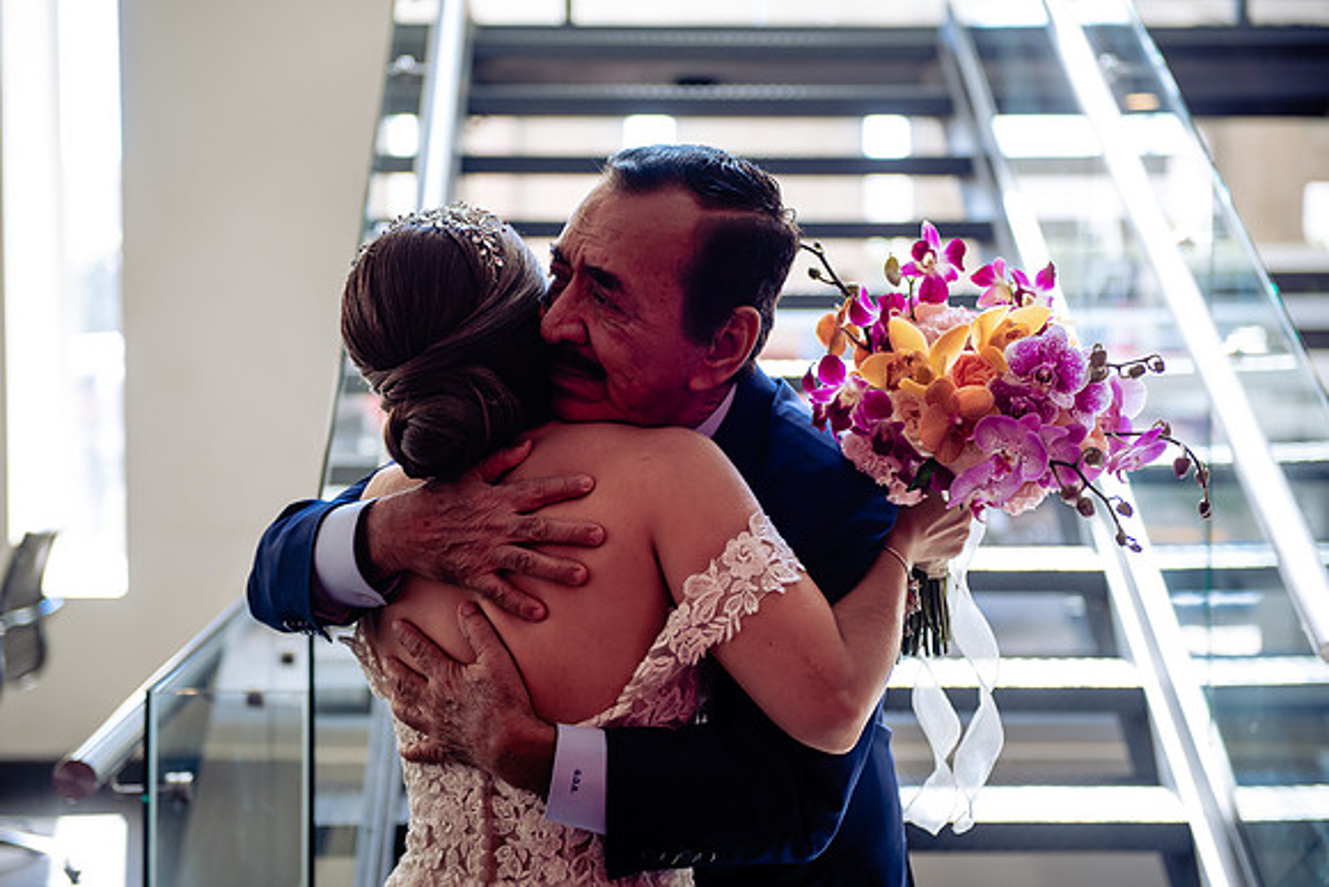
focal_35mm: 64
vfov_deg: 21.4
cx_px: 664
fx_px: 2348
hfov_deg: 31.6
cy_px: 444
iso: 200
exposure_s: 1/100
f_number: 2.8
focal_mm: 62
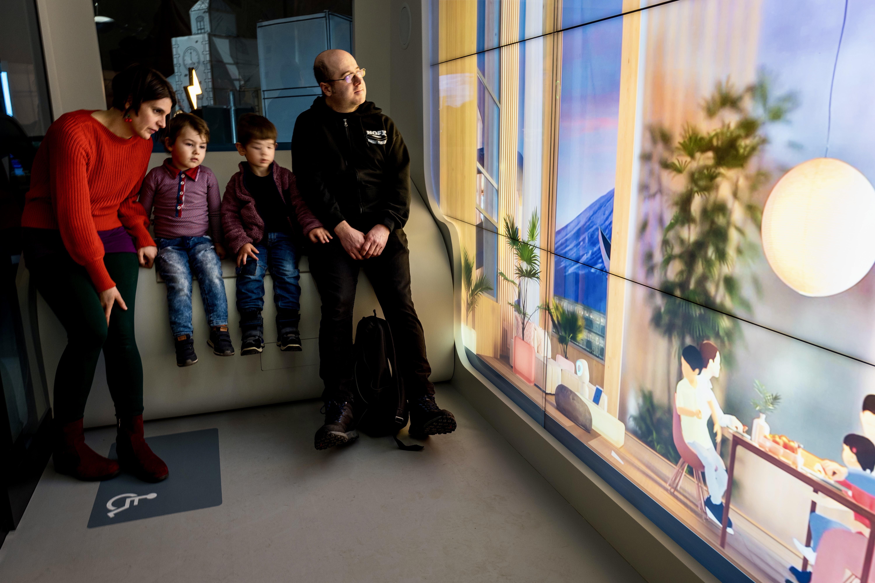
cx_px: 438
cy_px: 292
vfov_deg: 46.4
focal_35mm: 28
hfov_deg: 65.5
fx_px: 681
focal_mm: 28
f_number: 5.6
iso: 200
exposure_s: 1/8
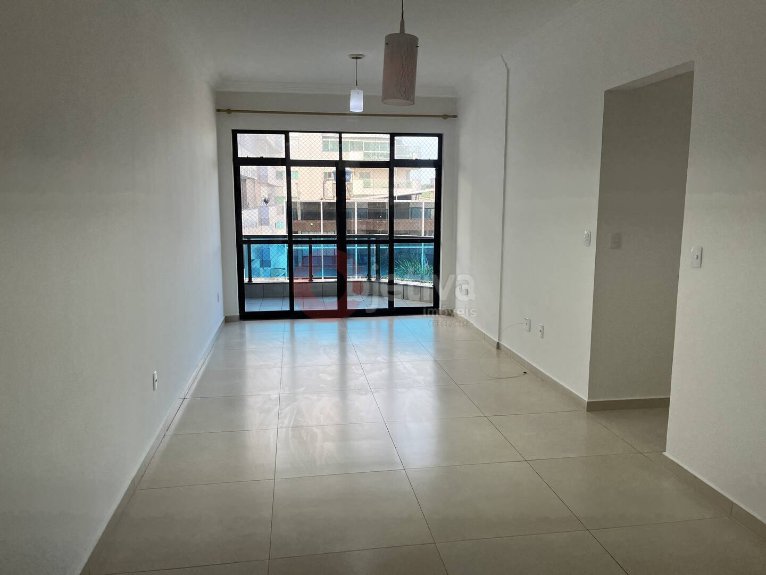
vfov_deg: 53.1
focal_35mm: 26
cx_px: 383
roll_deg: +0.1
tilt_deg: -8.0
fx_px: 575
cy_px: 288
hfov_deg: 67.3
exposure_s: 1/163
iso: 50
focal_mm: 5.1
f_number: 1.6
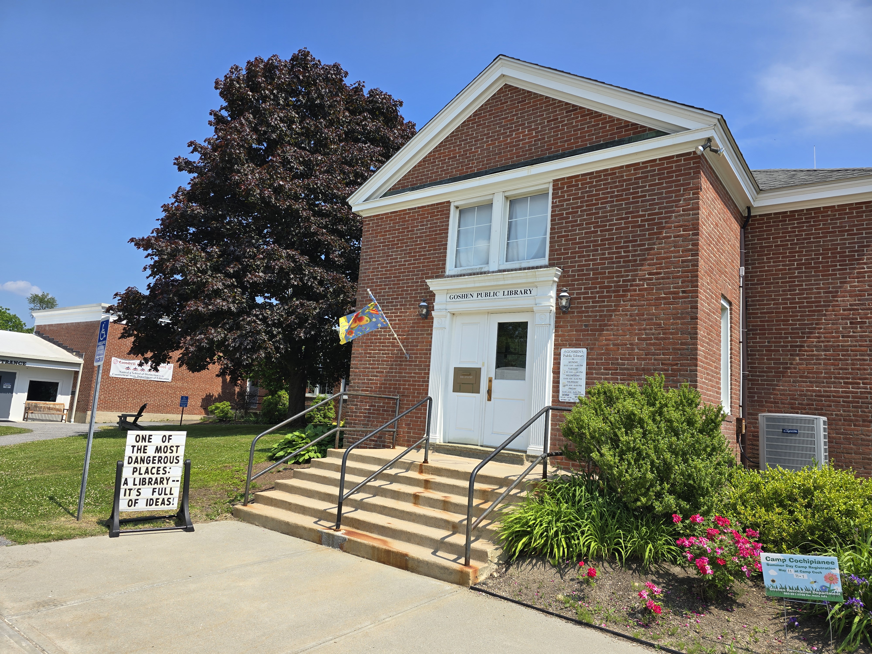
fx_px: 579
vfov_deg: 58.9
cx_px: 436
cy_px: 327
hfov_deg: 73.9
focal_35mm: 23
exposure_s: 1/765
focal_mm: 6.3
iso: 12
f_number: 1.7
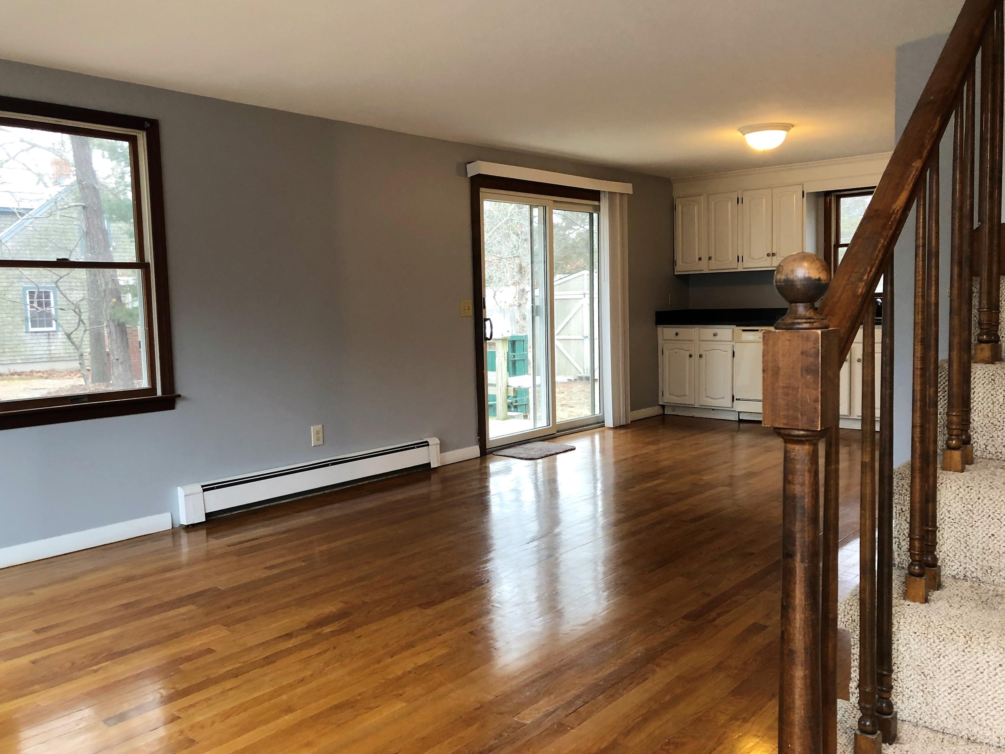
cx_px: 502
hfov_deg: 63.5
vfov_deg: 49.7
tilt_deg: -4.7
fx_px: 813
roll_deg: +2.3
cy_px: 377
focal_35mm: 28
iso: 40
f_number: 1.8
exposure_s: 1/30
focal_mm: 3.99
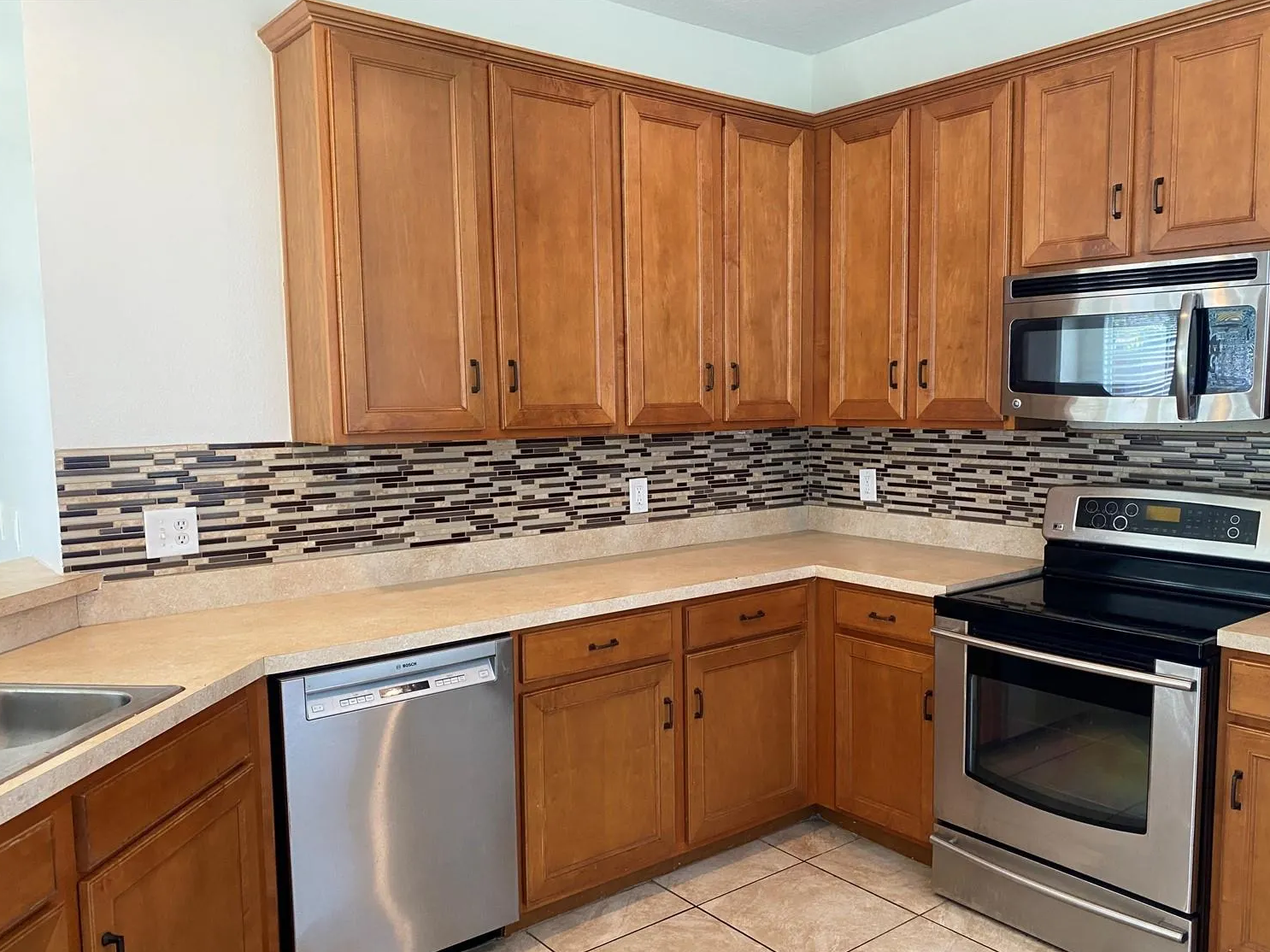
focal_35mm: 28
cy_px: 508
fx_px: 1027
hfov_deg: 63.4
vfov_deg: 49.7
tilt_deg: -5.9
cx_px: 672
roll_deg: +0.5
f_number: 1.8
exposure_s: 1/60
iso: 200
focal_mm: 4.25
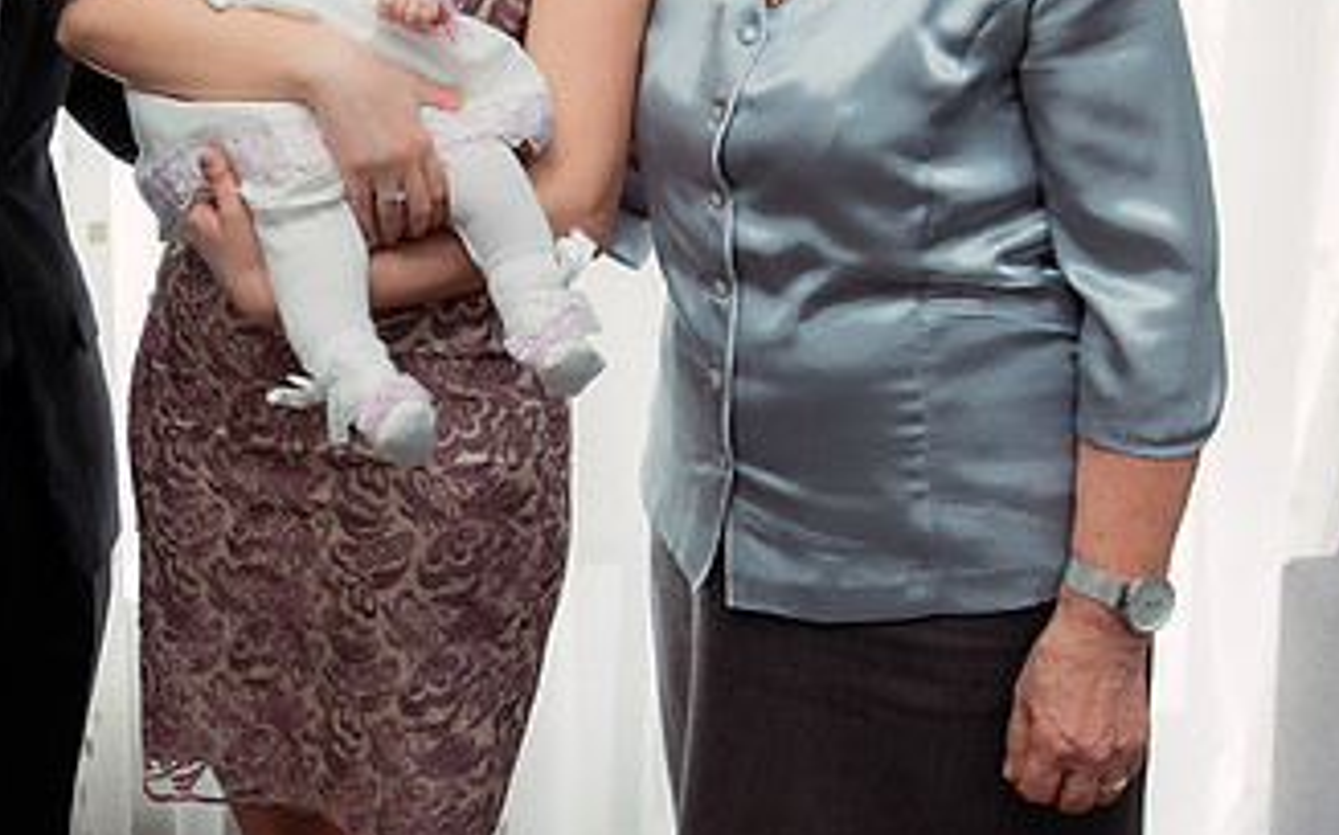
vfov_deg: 26.5
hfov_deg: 41.5
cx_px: 348
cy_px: 80
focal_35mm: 47
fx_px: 1714
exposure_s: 1/200
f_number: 2.8
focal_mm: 26
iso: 800
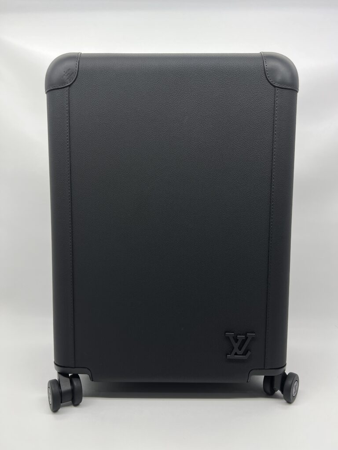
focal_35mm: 26
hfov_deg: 53.1
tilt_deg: -6.4
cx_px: 169
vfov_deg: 67.3
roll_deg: -0.8
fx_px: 338
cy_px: 225
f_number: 1.5
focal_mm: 5.7
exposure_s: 1/108
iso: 32
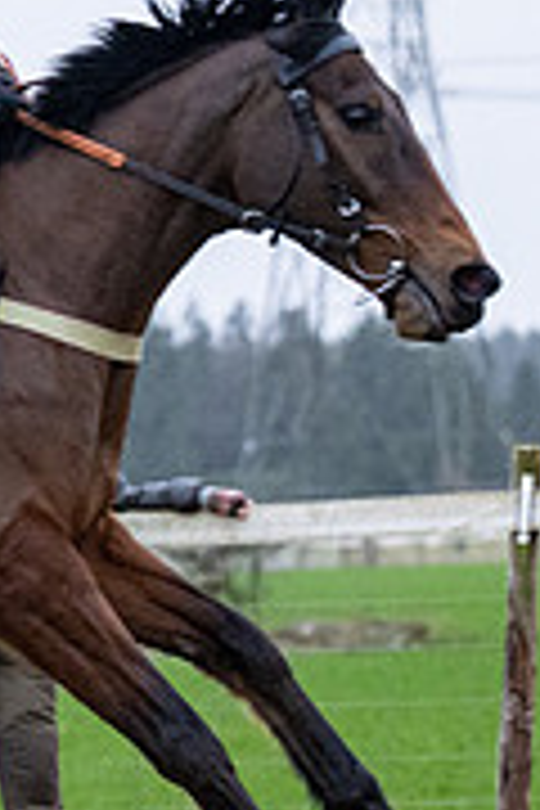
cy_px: 628
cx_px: -787
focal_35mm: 475
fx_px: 10687
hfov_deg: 2.9
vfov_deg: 4.3
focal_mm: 88
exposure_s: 1/1600
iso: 1250
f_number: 3.5
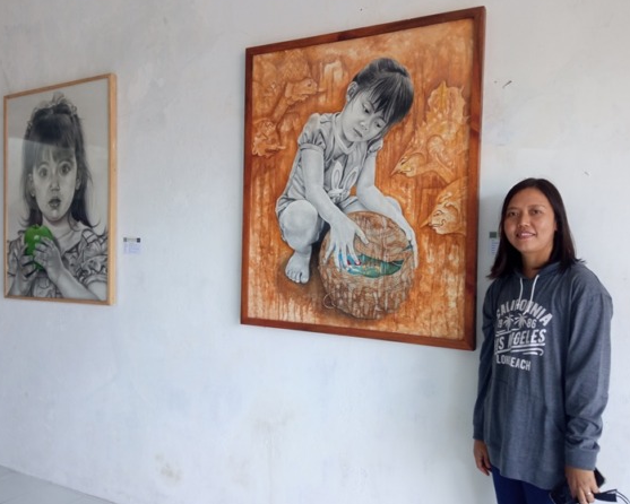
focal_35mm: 29
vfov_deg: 50.0
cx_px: 314
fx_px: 541
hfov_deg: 60.4
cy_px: 247
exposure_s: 1/33.3
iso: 185
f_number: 2.2
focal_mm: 3.79
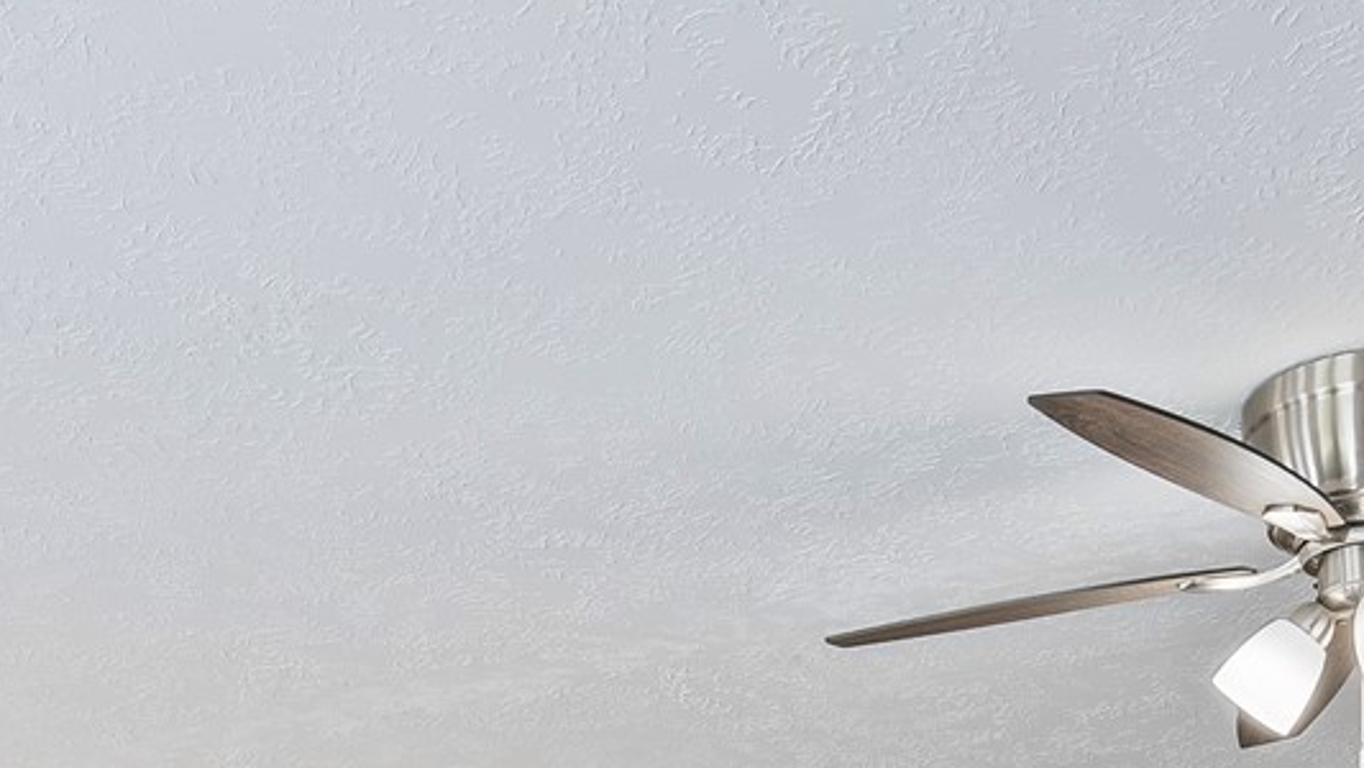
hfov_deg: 32.8
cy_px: 1411
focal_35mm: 64
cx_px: 665
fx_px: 2315
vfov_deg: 15.8
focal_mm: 15
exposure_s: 1/3
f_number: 6.3
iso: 125
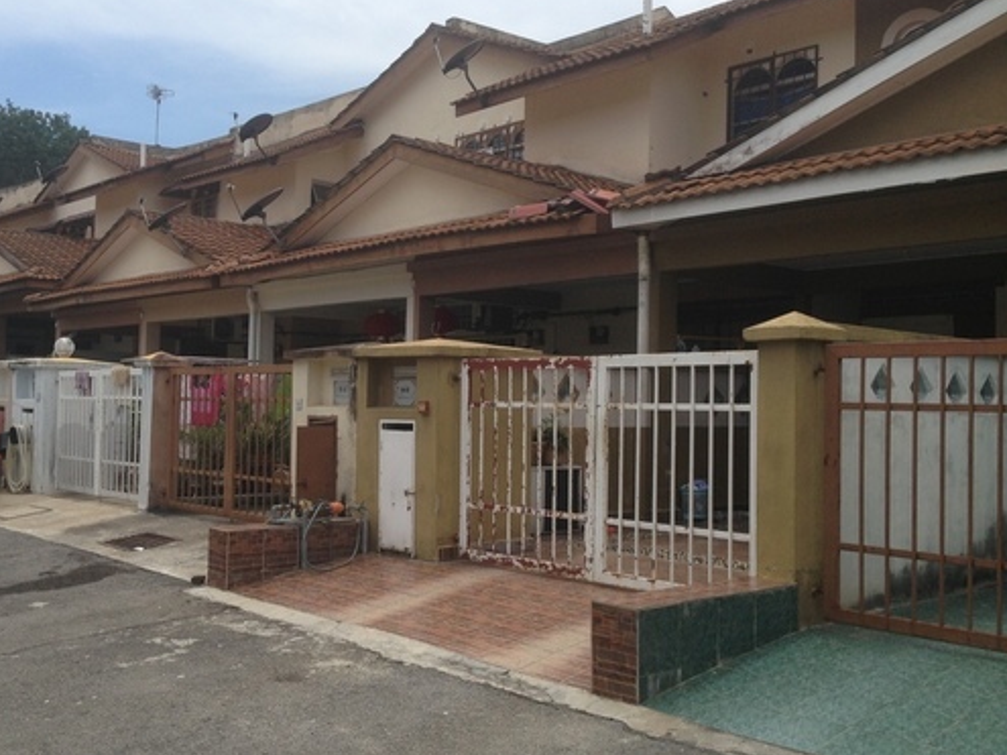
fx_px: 1163
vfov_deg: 35.9
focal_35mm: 40
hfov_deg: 46.5
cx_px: 399
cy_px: 366
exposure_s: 1/1695
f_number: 2.4
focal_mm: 4.13
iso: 50
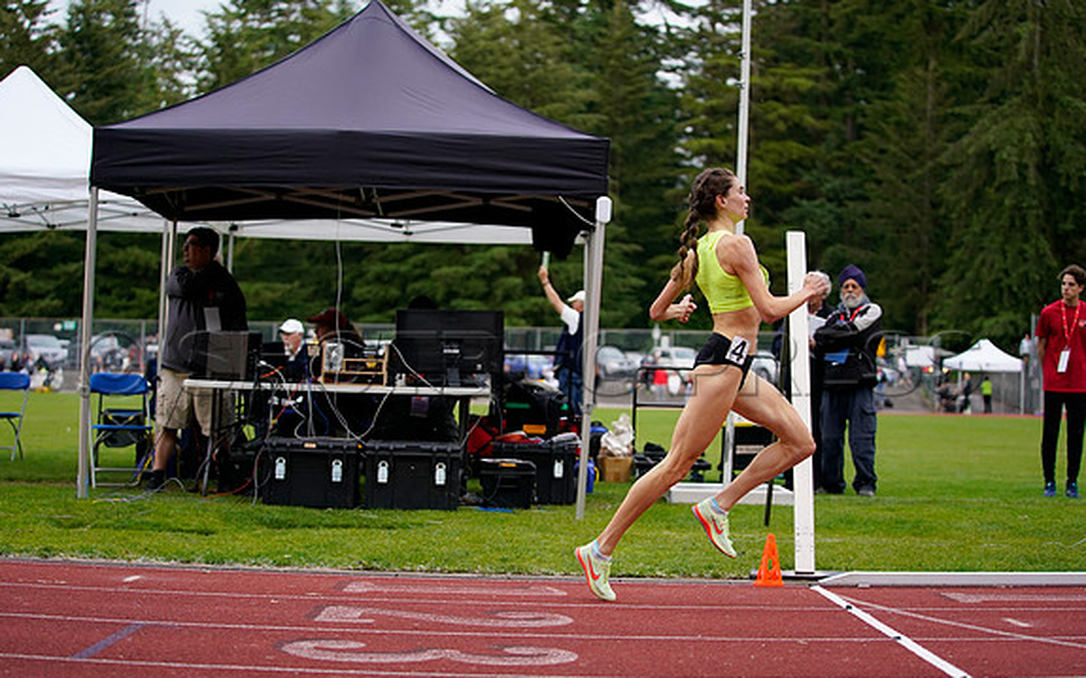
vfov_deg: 18.1
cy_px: 345
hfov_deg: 28.6
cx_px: 540
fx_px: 2130
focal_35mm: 72
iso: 1250
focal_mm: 70
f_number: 2.8
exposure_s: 1/1600
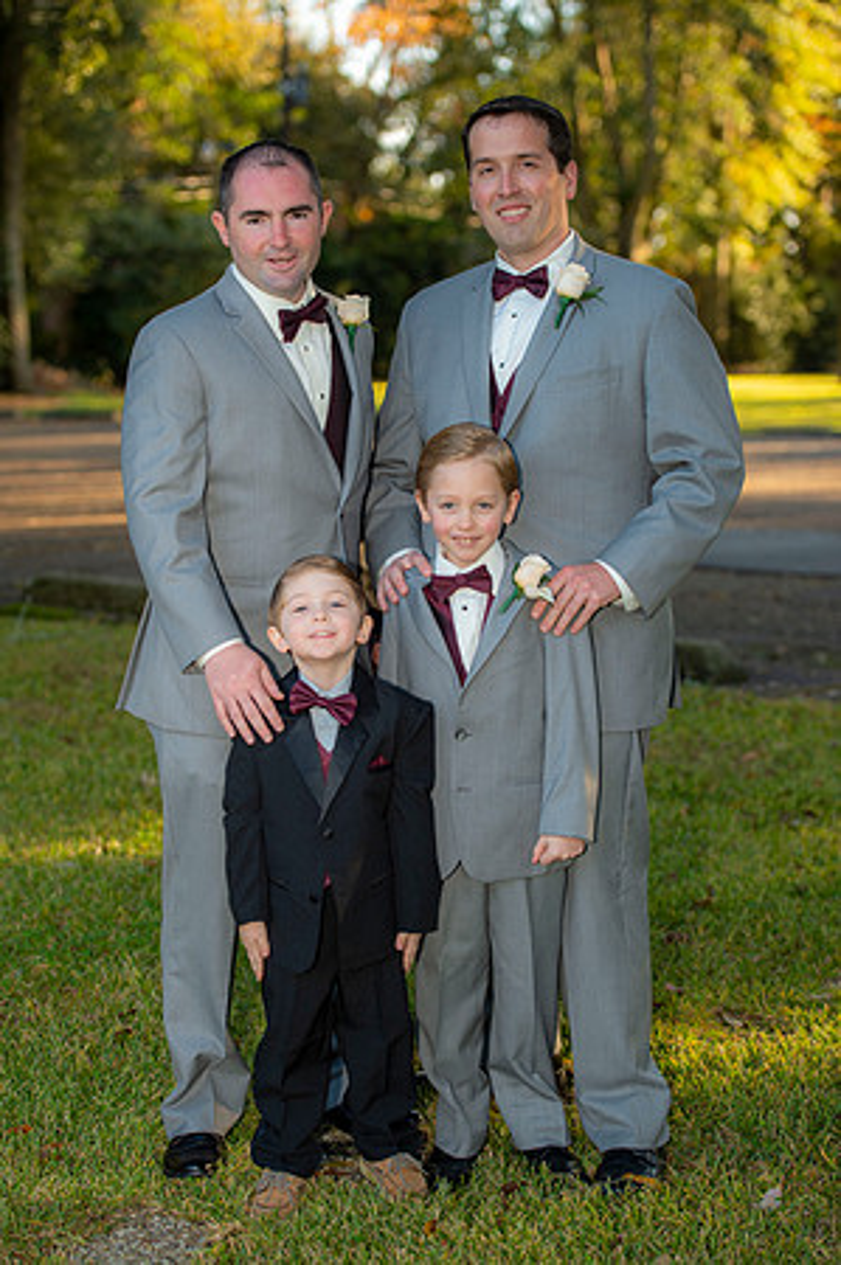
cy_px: 632
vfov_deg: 28.9
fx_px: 2458
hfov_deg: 19.4
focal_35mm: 70
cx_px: 420
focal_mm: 70
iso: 200
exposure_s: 1/250
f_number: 3.2
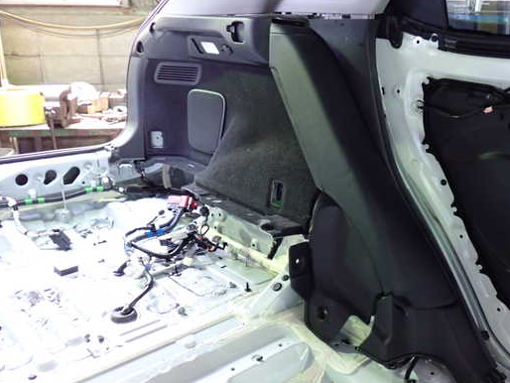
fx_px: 516
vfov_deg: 40.7
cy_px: 195
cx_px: 295
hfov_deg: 52.4
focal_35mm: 35
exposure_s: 1/30
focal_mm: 5.4
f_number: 2.3
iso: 800
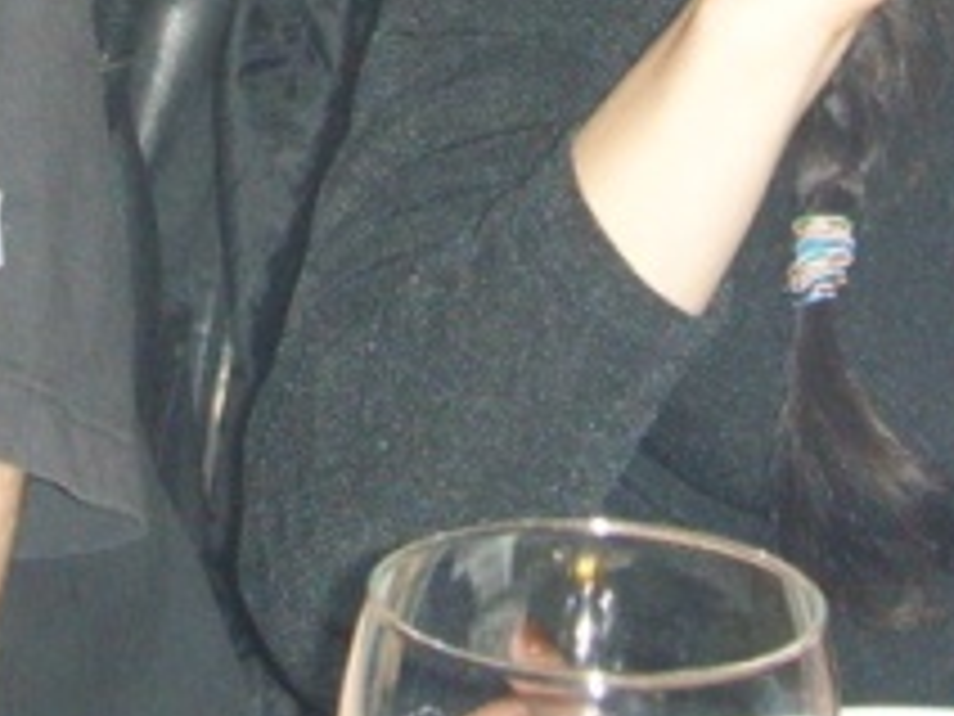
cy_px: -239
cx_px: 302
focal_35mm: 147
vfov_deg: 9.9
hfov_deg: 13.4
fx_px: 4051
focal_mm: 6.6
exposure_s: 1/45
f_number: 3.5
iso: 209
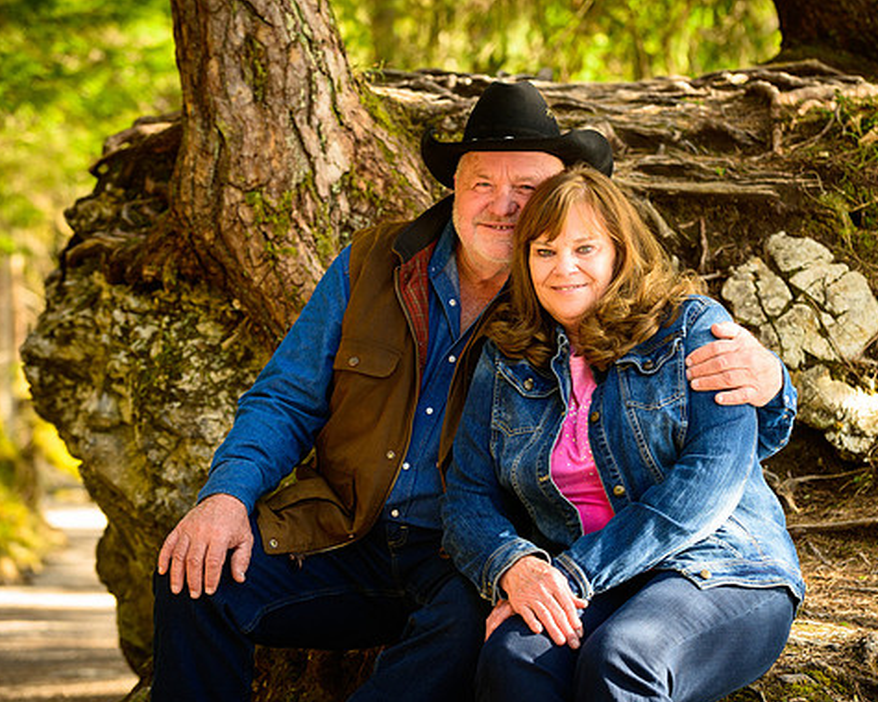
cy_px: 355
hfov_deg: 15.3
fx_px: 3274
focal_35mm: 126
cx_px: 525
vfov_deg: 12.2
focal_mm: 110
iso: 500
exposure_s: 1/125
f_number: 5.6
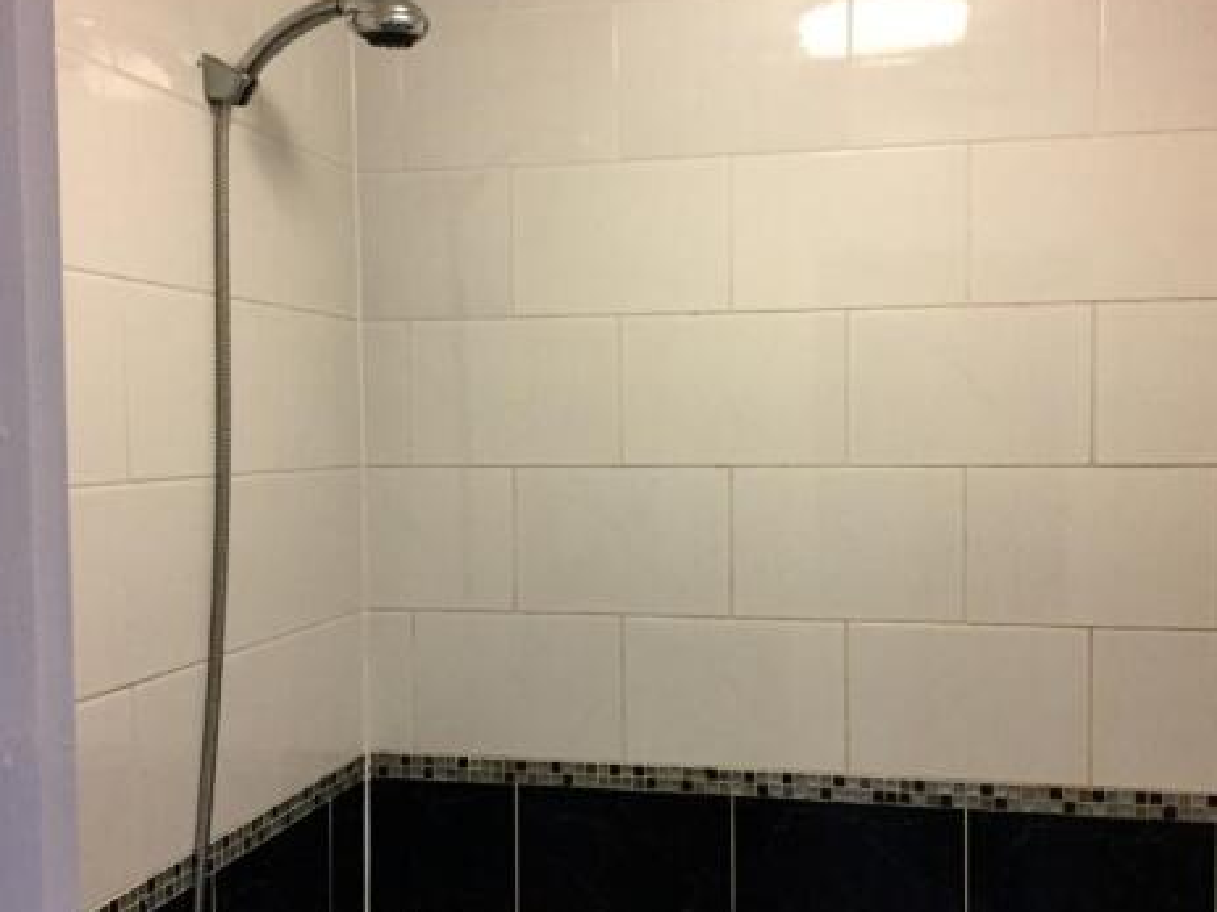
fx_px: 1371
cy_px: 495
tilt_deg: -3.7
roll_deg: +0.7
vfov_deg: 36.8
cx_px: 640
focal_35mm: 39
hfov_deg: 47.9
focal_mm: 3.3
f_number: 2.4
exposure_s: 1/30
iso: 125
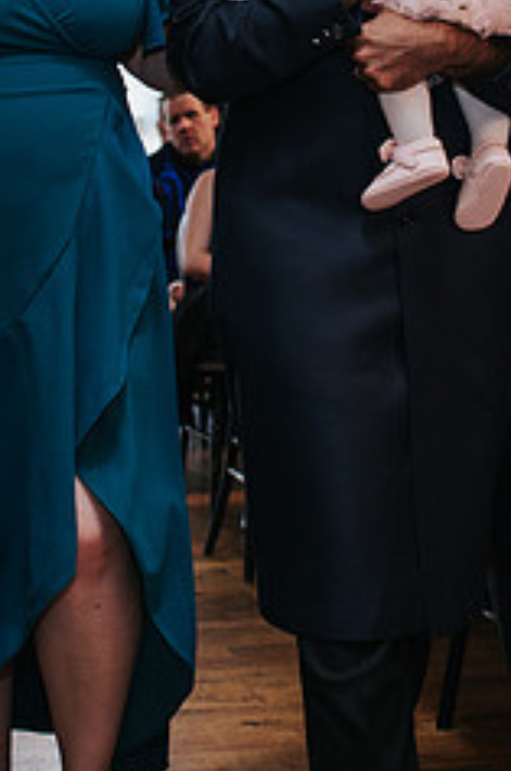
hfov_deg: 13.6
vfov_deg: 20.1
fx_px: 2138
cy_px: 107
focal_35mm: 100
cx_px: 333
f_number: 3.2
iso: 800
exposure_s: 1/200
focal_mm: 35
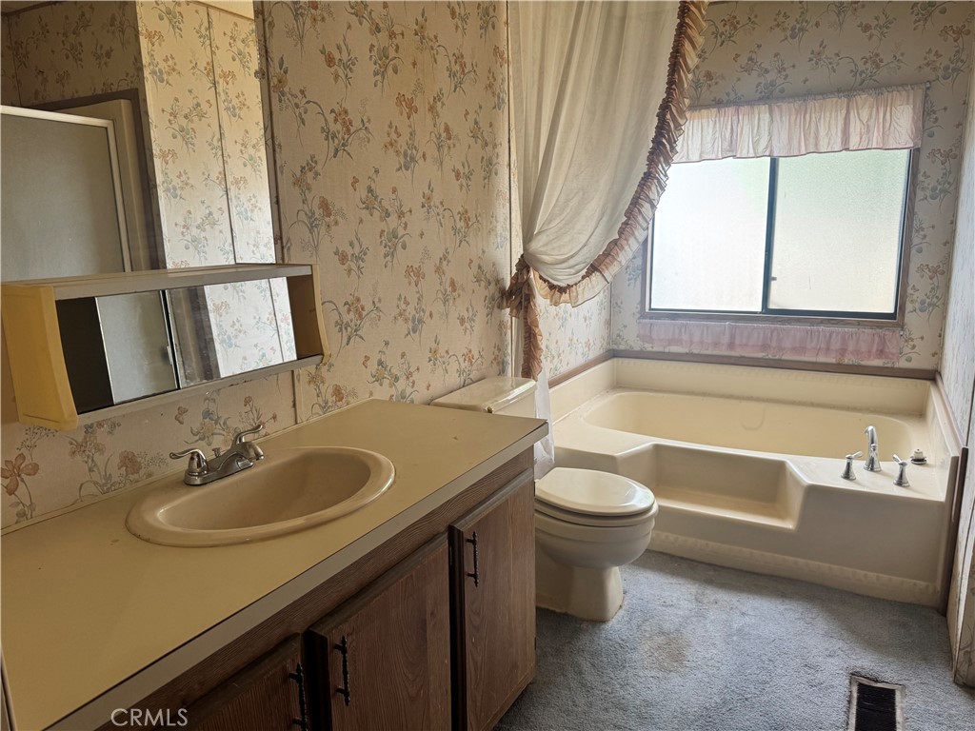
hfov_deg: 71.6
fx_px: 676
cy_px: 366
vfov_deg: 56.8
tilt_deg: -12.0
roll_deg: +1.4
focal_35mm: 24
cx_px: 488
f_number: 1.78
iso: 125
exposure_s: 1/120
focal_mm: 6.76
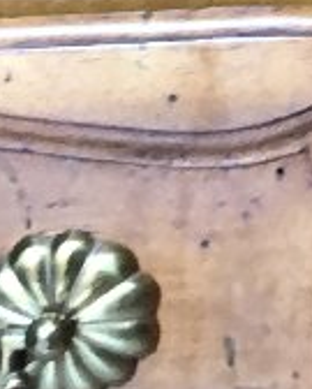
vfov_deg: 9.1
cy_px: -458
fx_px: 2245
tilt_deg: -5.2
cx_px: 994
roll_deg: +1.8
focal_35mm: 195
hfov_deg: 7.0
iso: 250
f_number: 1.8
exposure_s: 1/50
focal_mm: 4
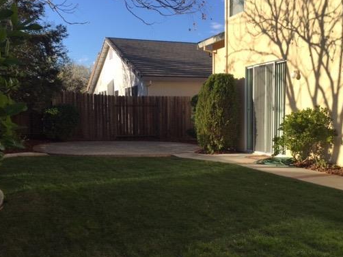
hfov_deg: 50.1
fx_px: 366
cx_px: 160
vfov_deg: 38.6
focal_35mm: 37
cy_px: 135
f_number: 2.2
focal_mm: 4.15
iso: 32
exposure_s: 1/1099
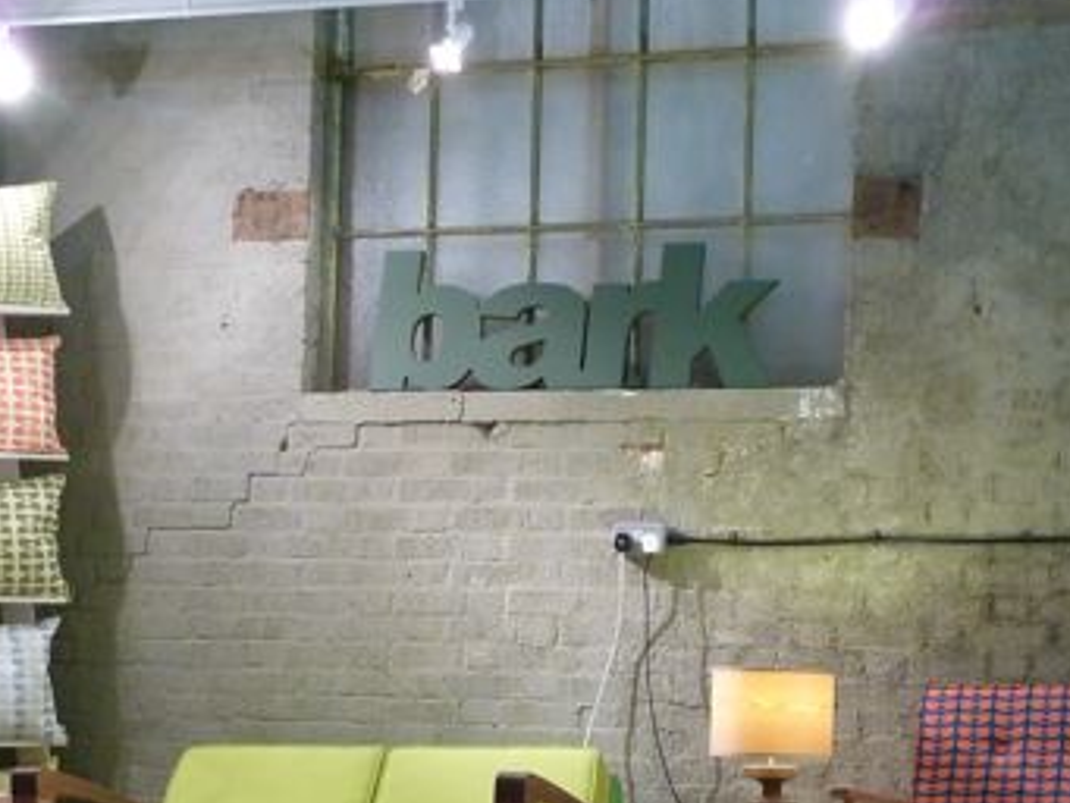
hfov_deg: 21.8
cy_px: 678
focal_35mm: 90
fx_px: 2783
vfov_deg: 16.3
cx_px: 543
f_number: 3.8
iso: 400
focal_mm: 7.9
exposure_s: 1/20
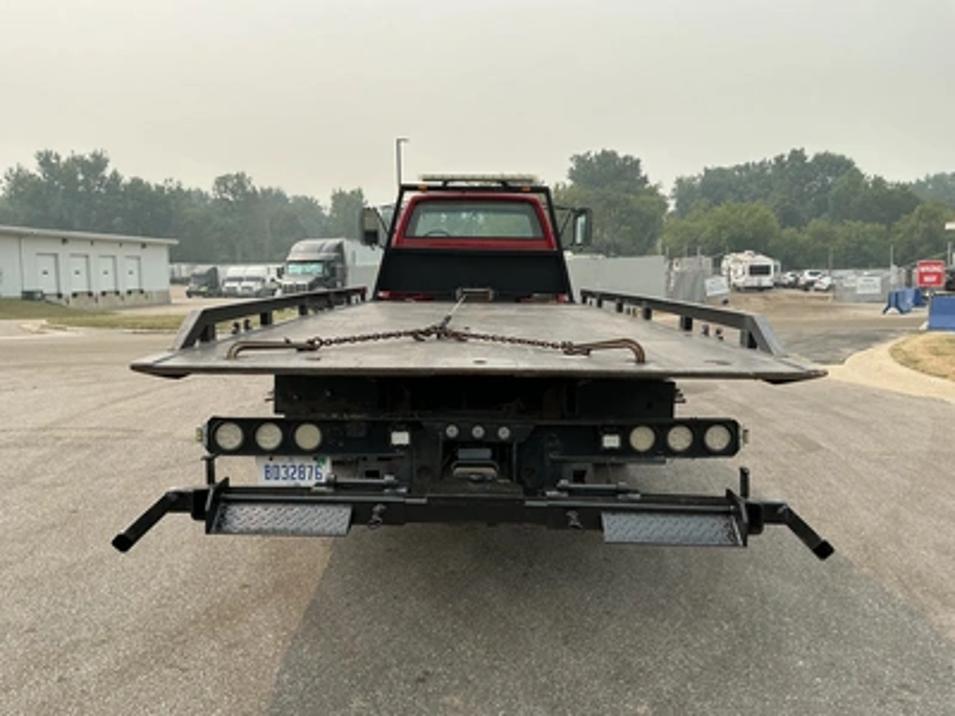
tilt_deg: -4.2
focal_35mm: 28
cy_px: 358
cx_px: 478
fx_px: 772
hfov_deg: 63.4
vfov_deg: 49.7
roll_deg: +0.8
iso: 25
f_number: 1.8
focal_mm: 3
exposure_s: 1/1912
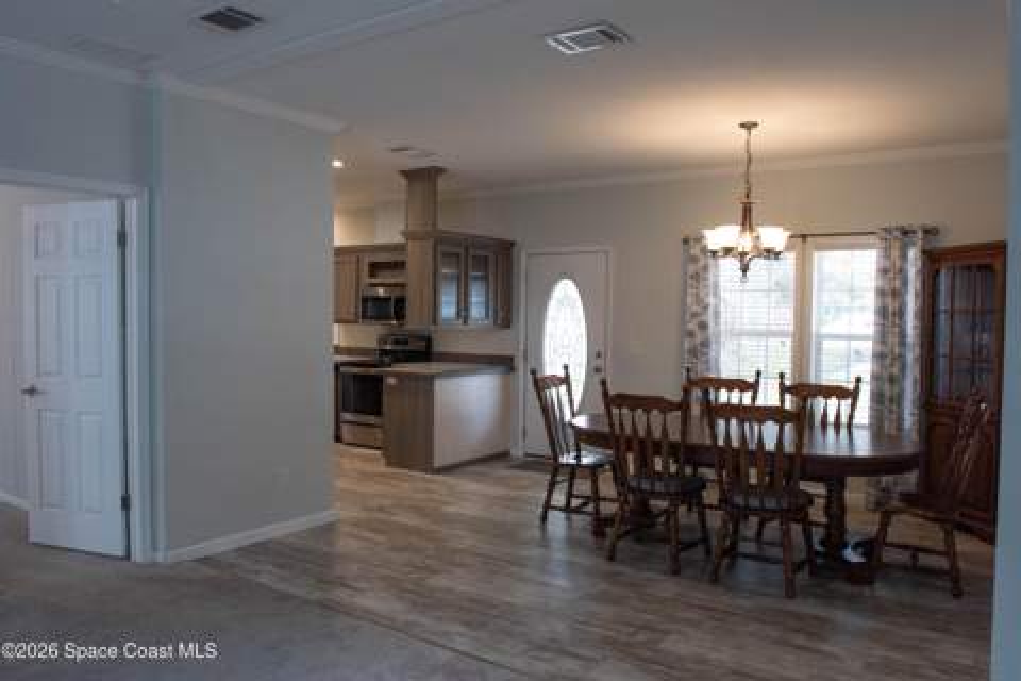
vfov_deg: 49.4
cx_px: 510
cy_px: 340
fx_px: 740
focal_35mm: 26
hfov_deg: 69.2
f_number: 8
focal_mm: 24
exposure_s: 1/60
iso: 1600
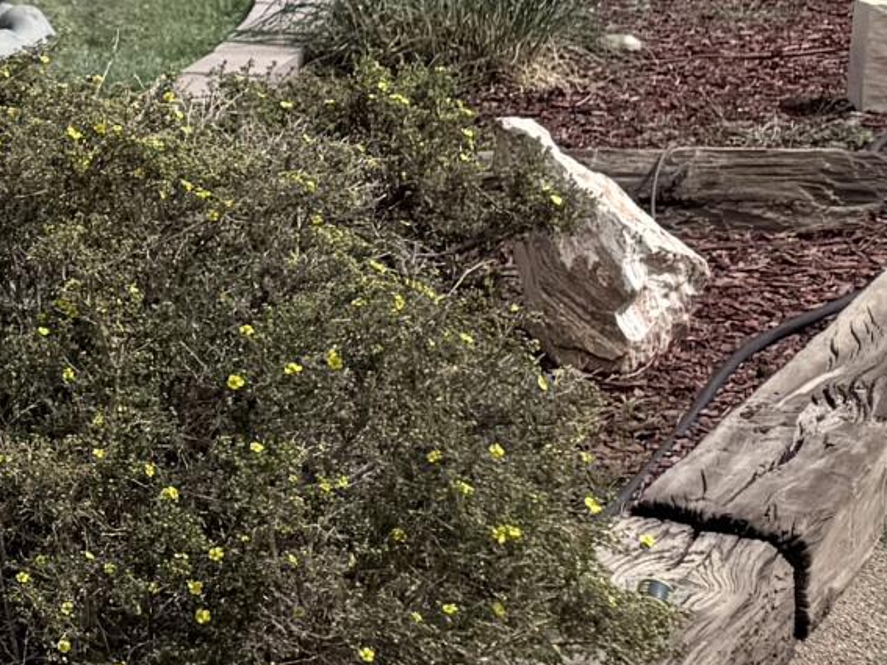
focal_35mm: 127
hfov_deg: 12.3
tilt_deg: -5.1
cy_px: -217
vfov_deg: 11.3
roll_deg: +2.0
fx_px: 3254
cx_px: -1248
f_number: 1.78
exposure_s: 1/9091
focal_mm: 6.76
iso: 80
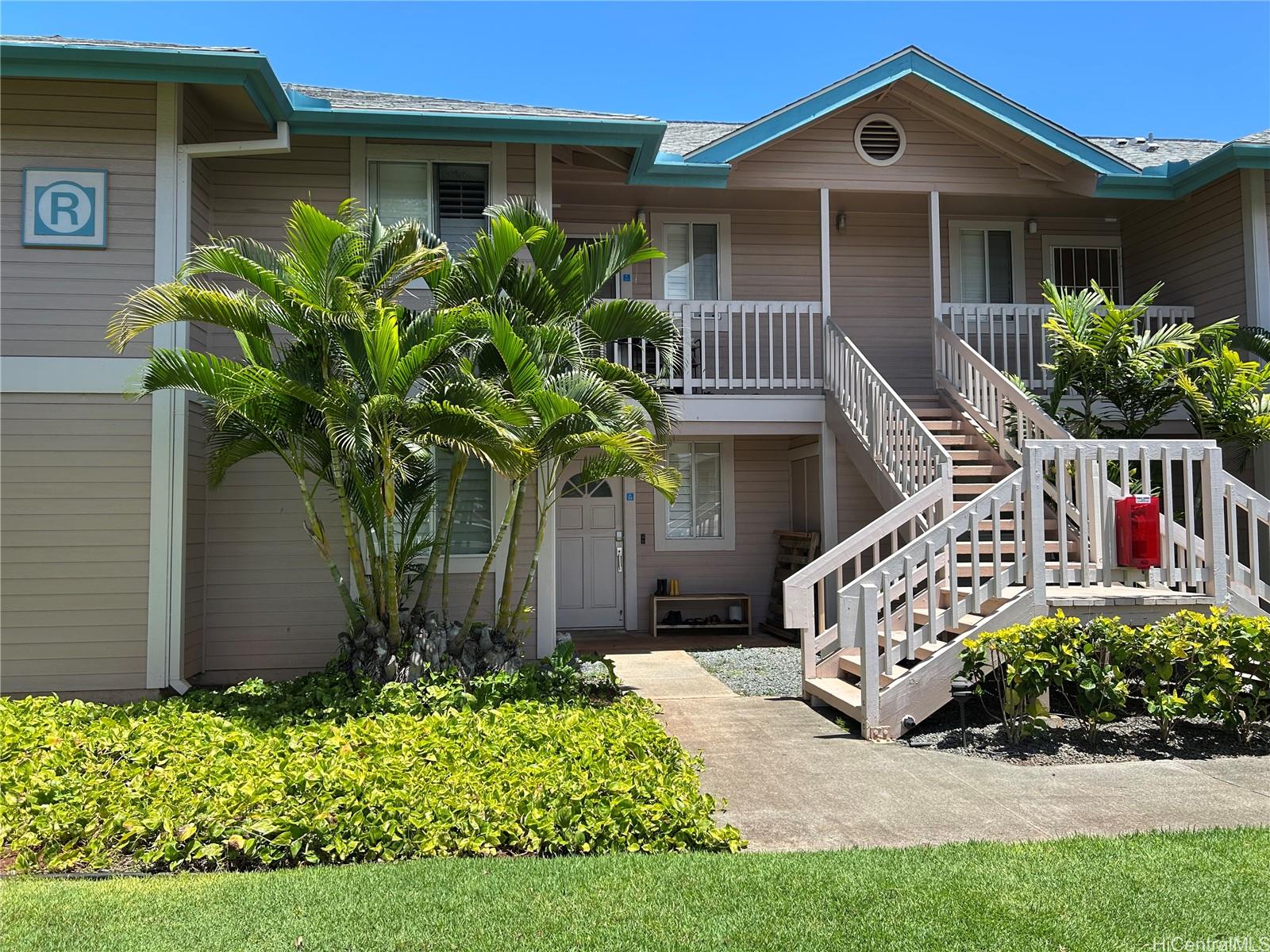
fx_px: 954
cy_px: 476
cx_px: 635
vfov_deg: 53.1
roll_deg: +1.8
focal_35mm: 26
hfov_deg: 67.3
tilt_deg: +2.8
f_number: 1.5
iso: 50
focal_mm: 5.7
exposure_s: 1/2208
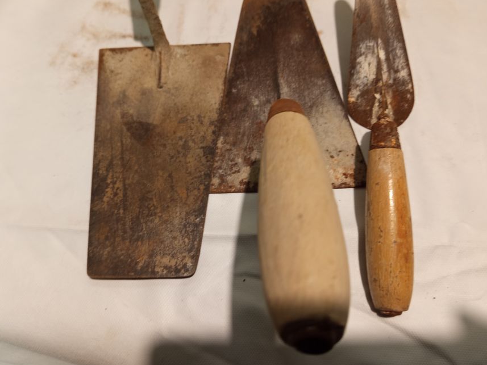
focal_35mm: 28
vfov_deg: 49.7
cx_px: 234
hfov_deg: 63.4
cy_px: 173
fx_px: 394
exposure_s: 1/33.3
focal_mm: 5.24
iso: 799
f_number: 1.7
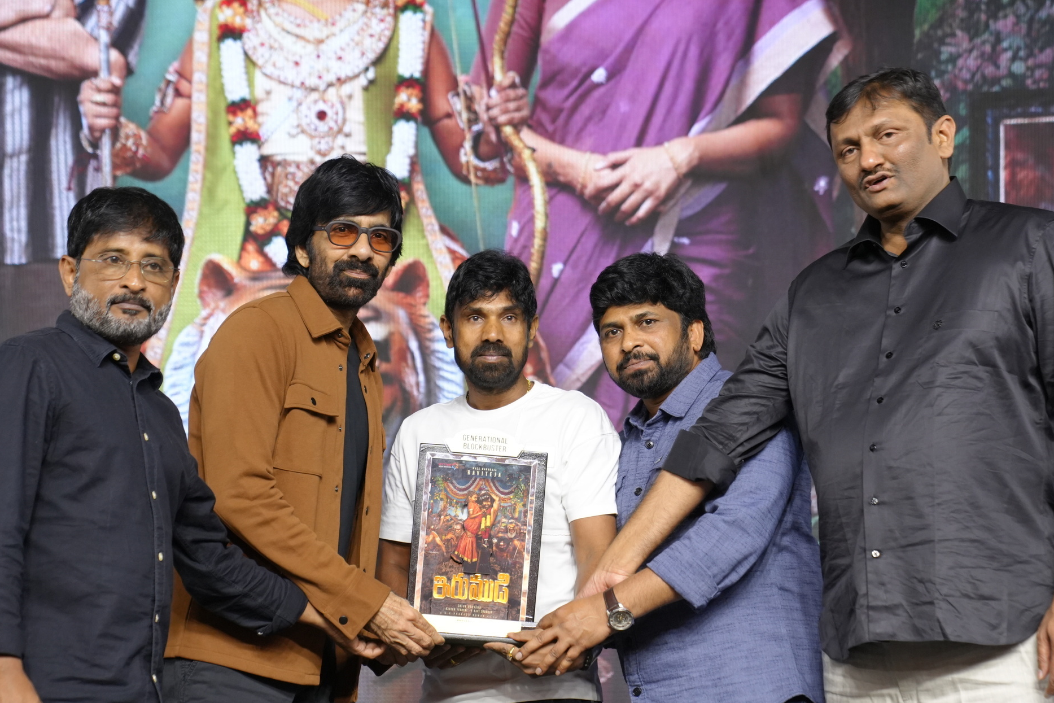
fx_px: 2811
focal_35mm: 96
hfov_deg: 21.2
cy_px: 481
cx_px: 527
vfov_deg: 14.2
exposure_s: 1/160
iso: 1600
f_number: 3.5
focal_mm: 70
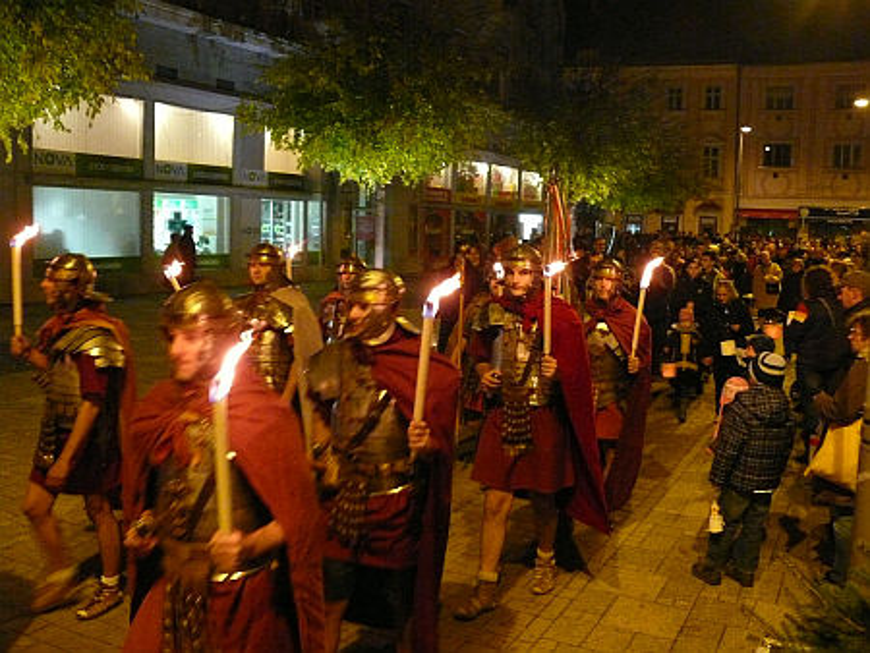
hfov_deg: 52.6
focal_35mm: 35
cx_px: 435
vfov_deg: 40.7
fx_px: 880
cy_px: 326
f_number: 2.8
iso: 800
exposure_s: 1/20
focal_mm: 7.4
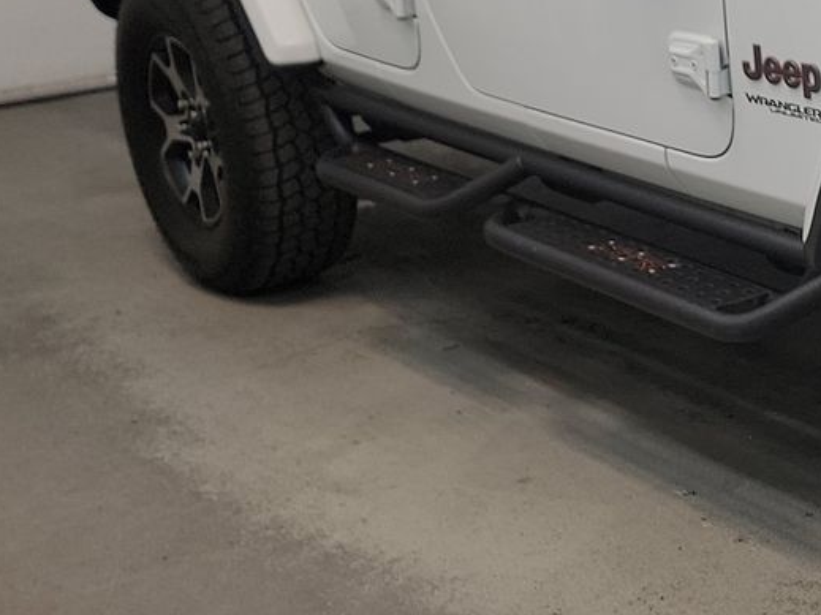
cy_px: 98
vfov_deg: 19.6
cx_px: 1106
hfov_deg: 23.0
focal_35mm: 74
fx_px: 1755
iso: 104
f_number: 1.8
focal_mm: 6.7
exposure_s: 1/59
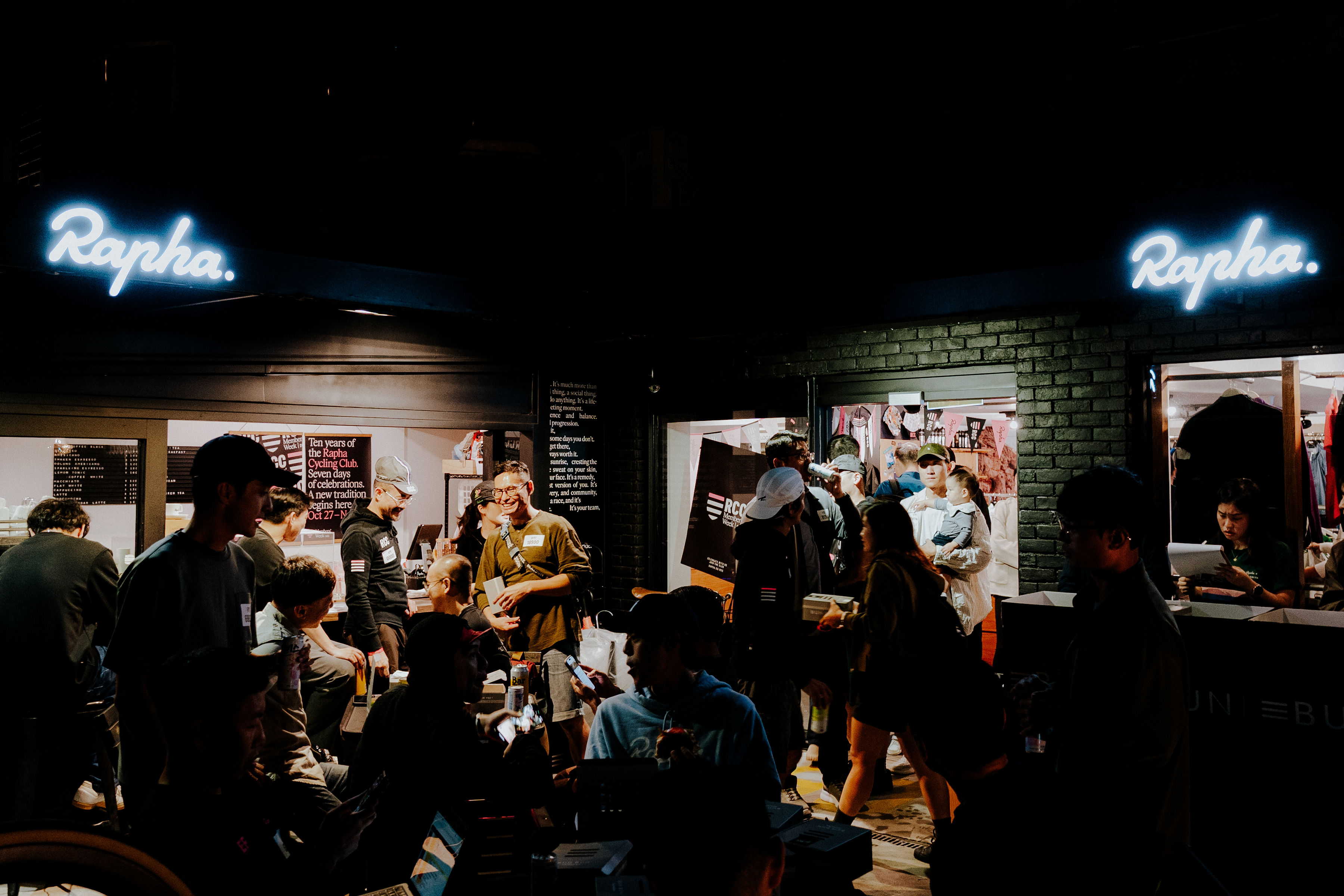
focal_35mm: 33
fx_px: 1221
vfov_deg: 40.3
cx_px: 654
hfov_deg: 57.7
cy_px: 408
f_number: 4
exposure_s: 1/50
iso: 1000
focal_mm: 20
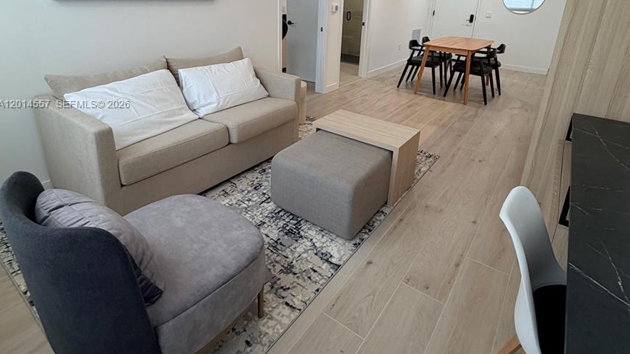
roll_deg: -2.0
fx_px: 351
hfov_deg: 83.8
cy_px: 105
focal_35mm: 21
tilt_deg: -18.4
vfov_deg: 52.0
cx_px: 321
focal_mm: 2.22
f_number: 2.2
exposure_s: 1/120
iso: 250
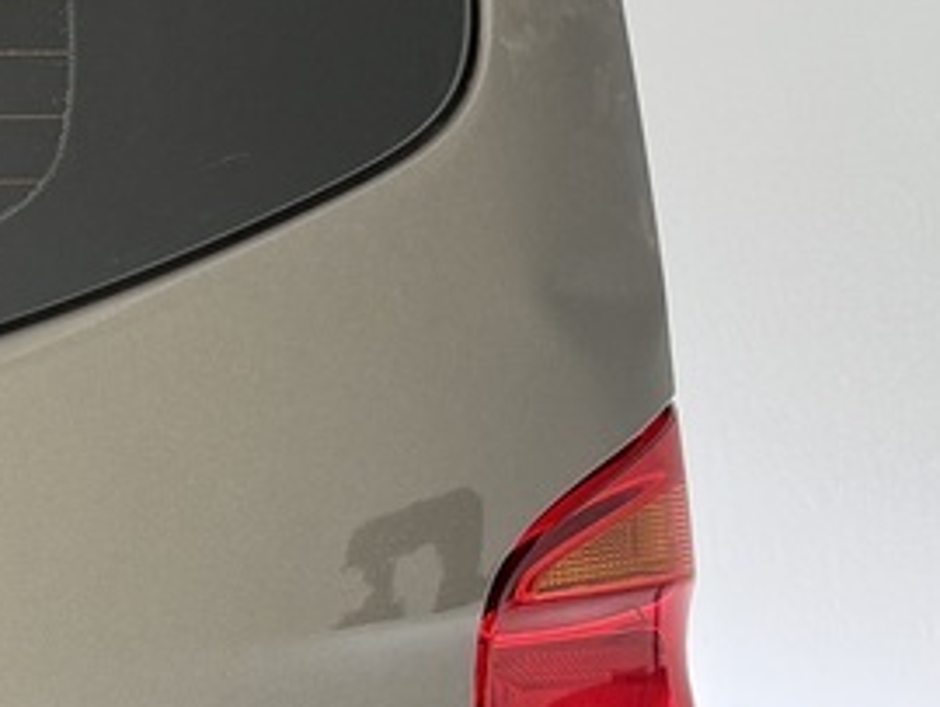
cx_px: -1306
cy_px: 801
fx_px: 3479
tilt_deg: -7.1
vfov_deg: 11.4
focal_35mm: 128
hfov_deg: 12.3
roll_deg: +0.2
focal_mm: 6.76
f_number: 1.78
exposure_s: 1/50
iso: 100
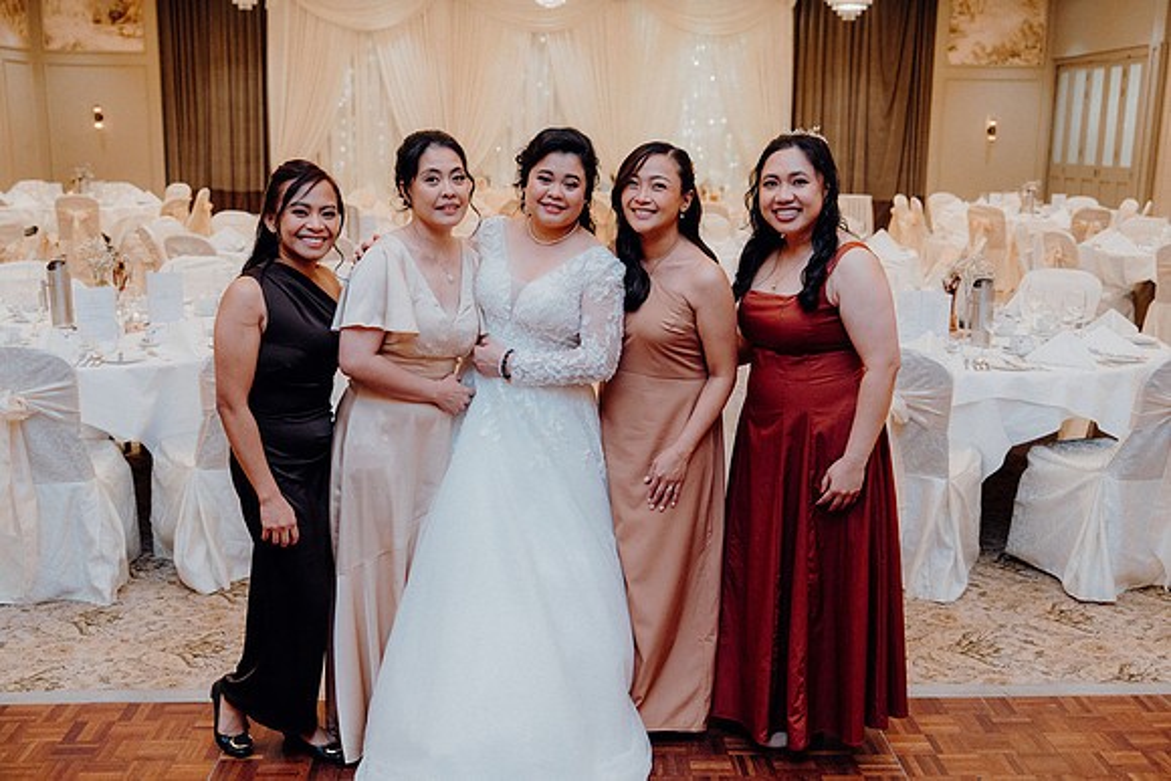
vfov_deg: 36.0
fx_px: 1204
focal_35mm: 37
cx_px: 586
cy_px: 390
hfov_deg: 51.9
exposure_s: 1/160
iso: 3200
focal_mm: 37
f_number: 3.5
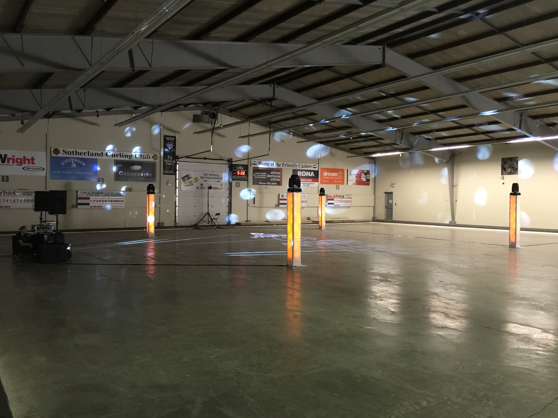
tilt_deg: -1.6
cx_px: 279
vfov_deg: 48.2
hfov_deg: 61.7
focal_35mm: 29
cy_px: 209
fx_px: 467
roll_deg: -0.9
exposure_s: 1/10
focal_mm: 4.15
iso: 125
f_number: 2.2
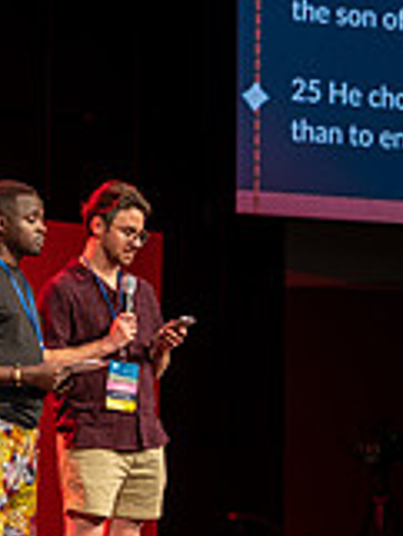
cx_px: 380
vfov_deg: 11.4
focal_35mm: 173
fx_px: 2682
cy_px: 218
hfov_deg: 8.6
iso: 125
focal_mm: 33
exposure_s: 1/50
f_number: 1.6
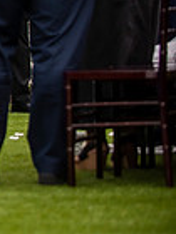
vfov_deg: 5.8
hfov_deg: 4.2
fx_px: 2318
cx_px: -308
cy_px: -29
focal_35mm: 342
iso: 640
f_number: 2.8
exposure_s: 1/640
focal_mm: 86
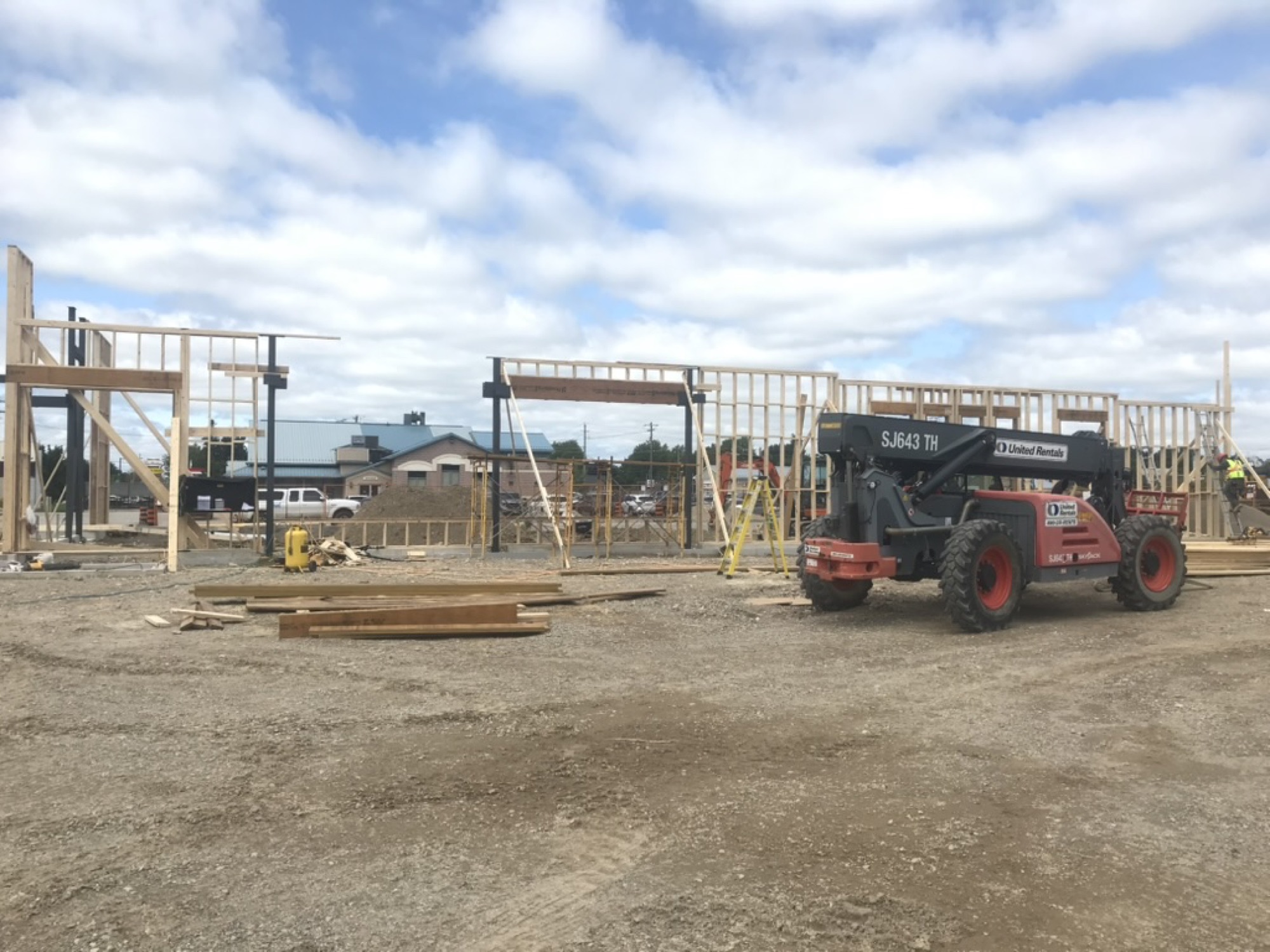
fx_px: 1027
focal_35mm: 28
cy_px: 476
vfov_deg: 49.7
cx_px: 635
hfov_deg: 63.4
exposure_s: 1/1953
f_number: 1.8
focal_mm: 3.99
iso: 20
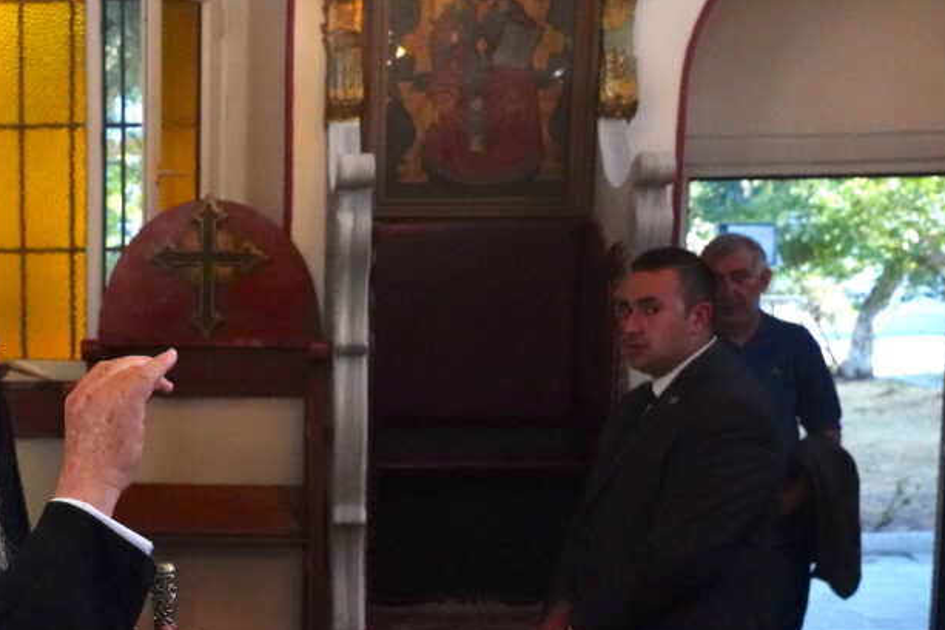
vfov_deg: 21.1
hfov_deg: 30.6
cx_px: 119
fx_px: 1654
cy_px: 561
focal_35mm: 63
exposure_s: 1/4000
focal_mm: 33
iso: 20000
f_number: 6.3
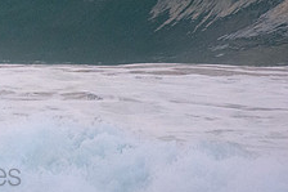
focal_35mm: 1944
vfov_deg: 0.7
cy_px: -39
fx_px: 15540
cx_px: -78
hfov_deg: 1.1
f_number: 5.6
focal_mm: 500
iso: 2200
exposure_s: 1/2000
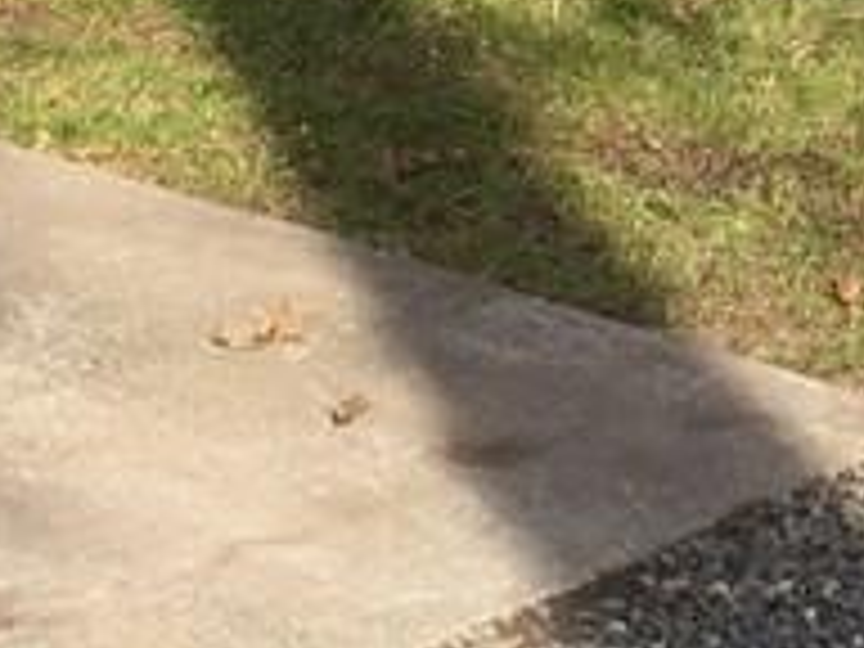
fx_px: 3869
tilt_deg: -7.1
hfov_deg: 12.7
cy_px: -428
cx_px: 698
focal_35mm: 155
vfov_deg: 9.2
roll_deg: -1.2
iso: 25
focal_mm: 4.15
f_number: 2.2
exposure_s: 1/635
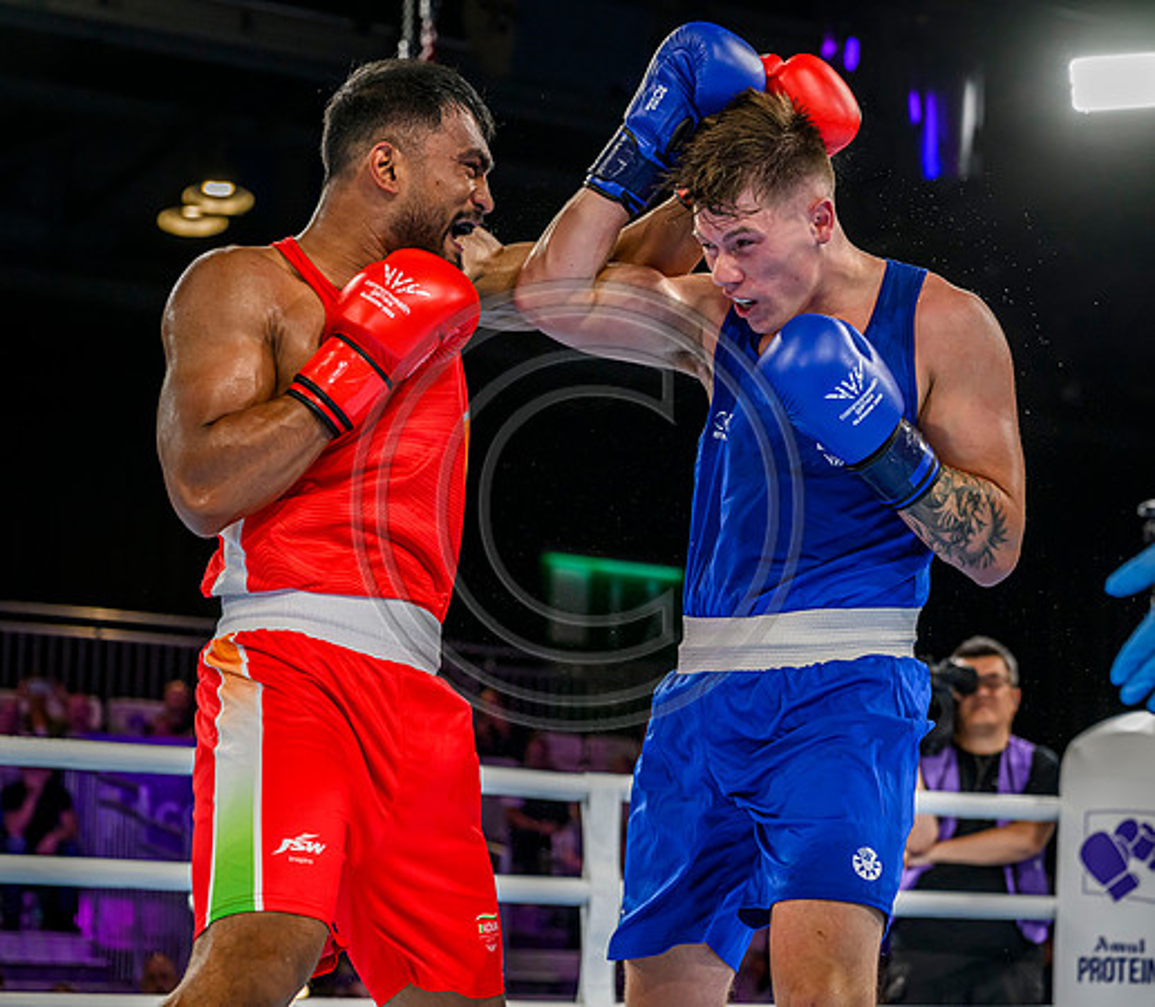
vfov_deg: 19.5
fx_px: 2938
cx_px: 681
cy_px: 504
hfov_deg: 22.2
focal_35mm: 83
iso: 2500
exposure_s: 1/1600
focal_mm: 70
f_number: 3.5
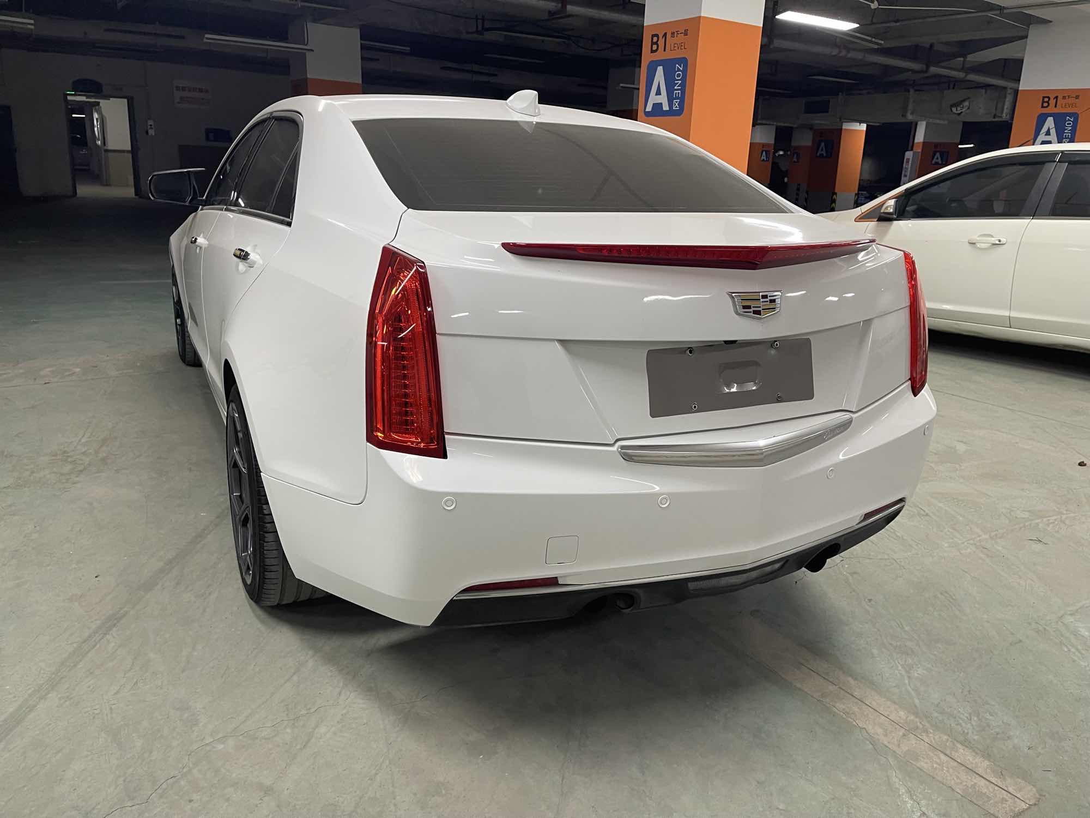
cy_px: 409
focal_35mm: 26
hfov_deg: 67.3
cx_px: 545
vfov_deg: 53.1
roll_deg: -2.7
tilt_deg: -17.0
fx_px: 819
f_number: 1.6
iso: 80
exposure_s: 1/50
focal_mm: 5.1
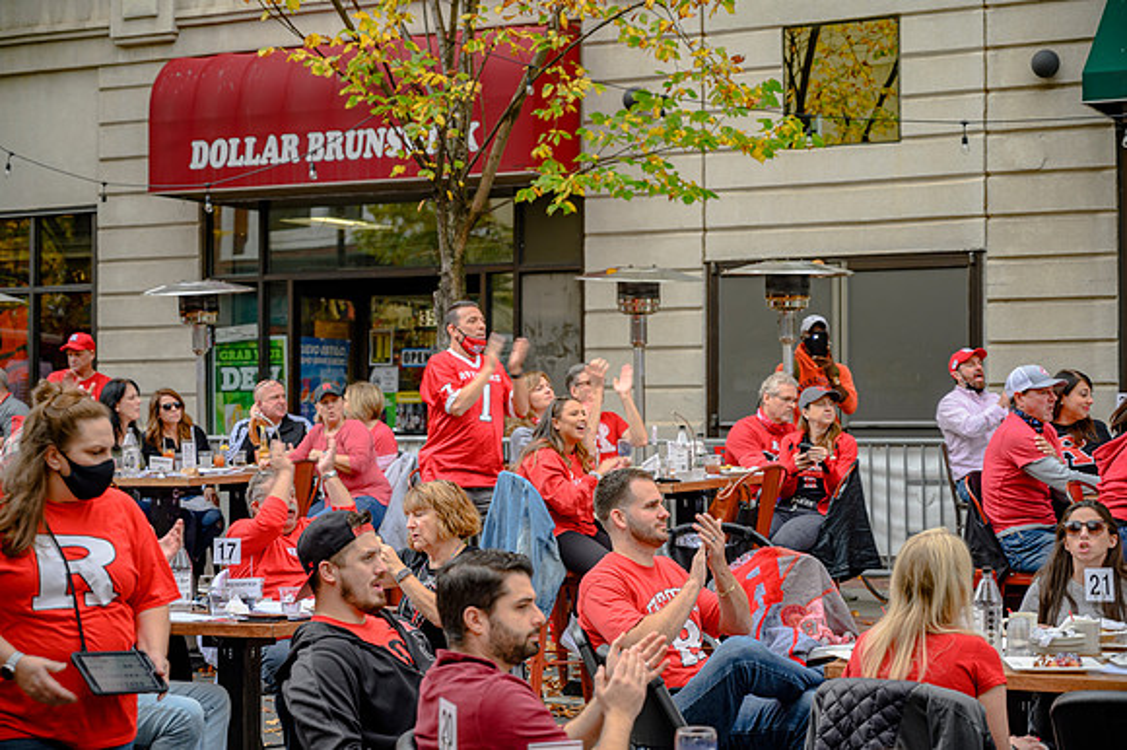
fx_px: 2190
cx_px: 564
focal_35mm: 70
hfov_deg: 28.9
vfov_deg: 19.4
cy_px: 375
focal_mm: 70
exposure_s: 1/80
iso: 100
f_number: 4
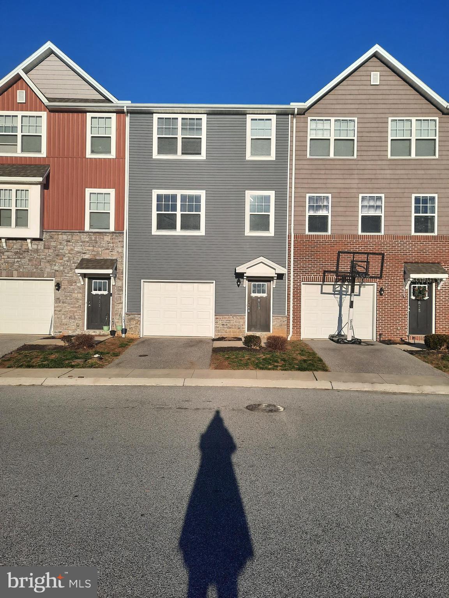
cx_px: 224
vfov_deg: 69.4
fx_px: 432
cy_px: 299
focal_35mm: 25
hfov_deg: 54.9
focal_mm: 4.6
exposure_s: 1/2033
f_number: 2
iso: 32
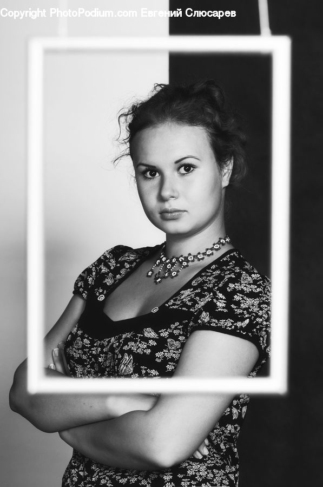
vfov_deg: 15.2
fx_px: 1823
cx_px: 162
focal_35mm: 135
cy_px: 244
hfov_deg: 10.1
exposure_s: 1/200
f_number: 5
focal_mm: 90
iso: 200
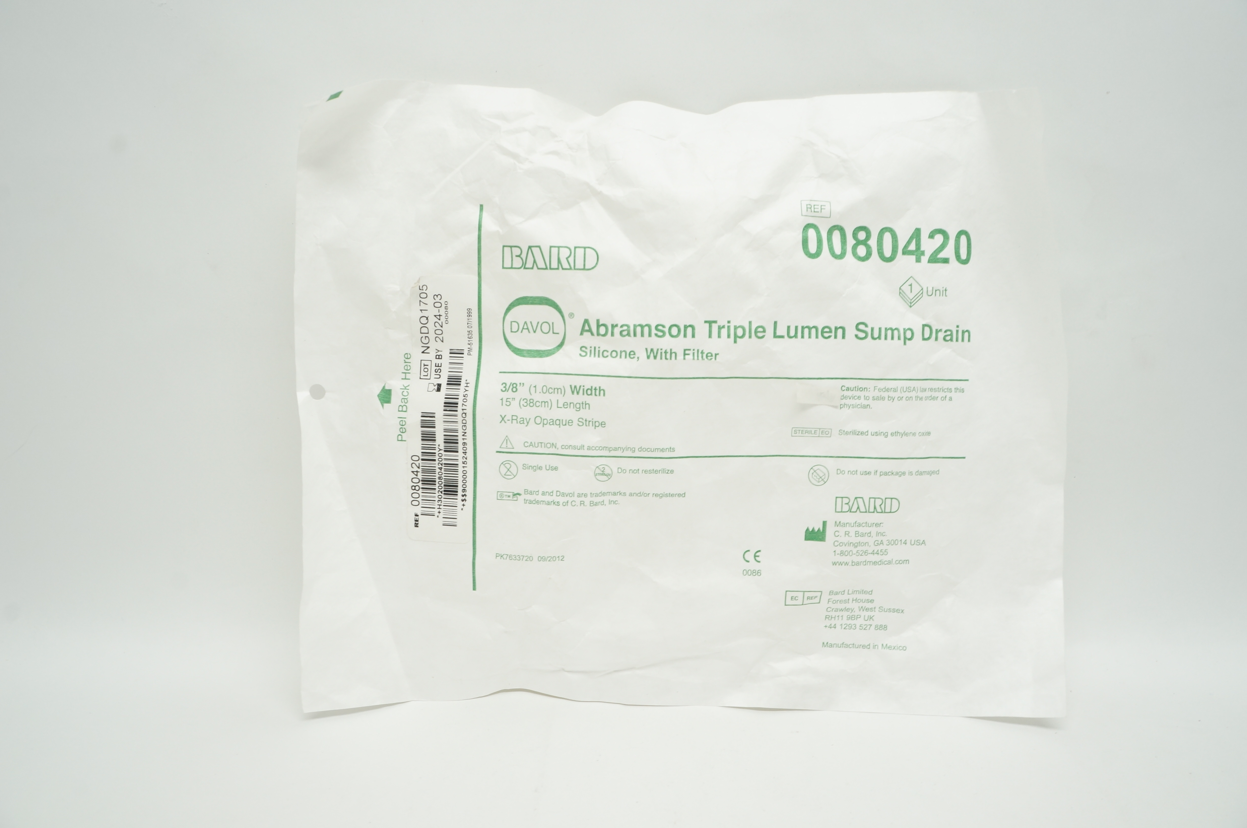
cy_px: 414
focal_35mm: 27
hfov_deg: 67.4
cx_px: 624
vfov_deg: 47.8
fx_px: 934
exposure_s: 1/25
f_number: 10
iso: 400
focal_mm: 18
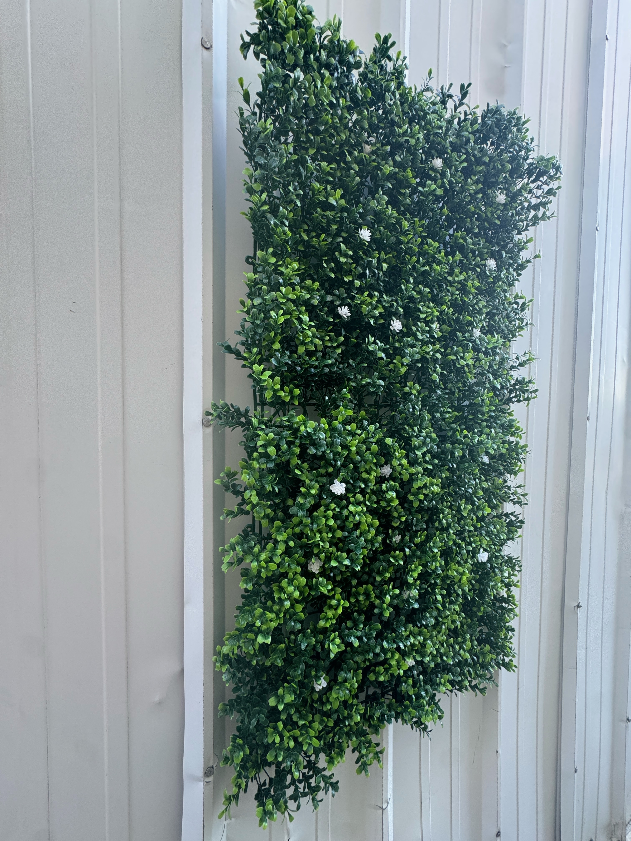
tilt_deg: -2.6
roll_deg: -0.7
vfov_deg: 102.1
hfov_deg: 85.7
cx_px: 316
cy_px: 420
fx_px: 340
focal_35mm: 14
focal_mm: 2.22
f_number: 2.2
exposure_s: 1/99
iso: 160
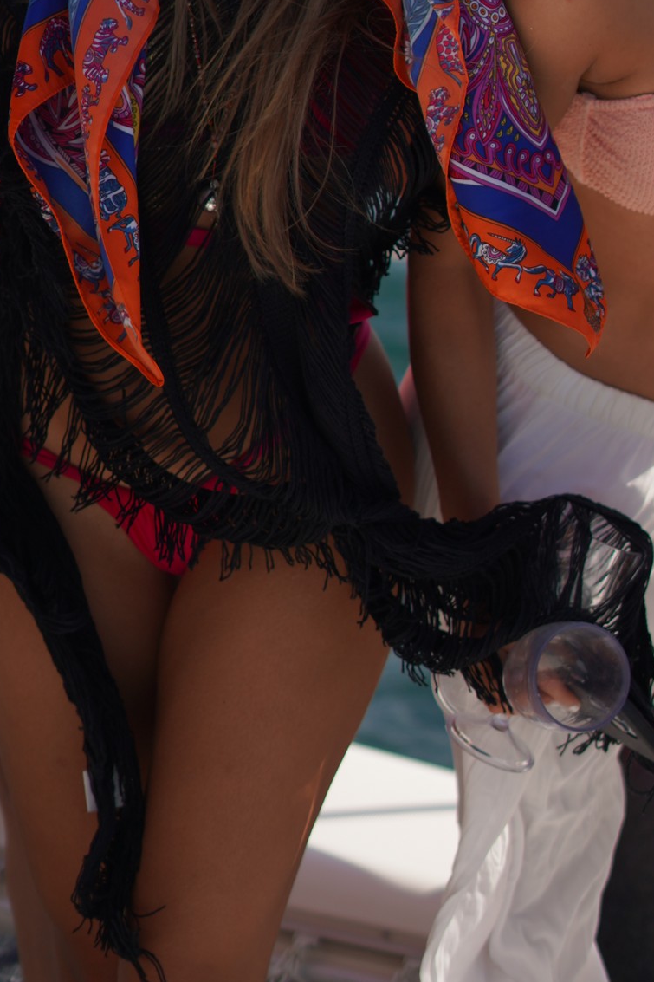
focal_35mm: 113
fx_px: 3080
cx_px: 588
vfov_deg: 17.7
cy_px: 16
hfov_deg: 12.0
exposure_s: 1/5000
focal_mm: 50
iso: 100
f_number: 1.8
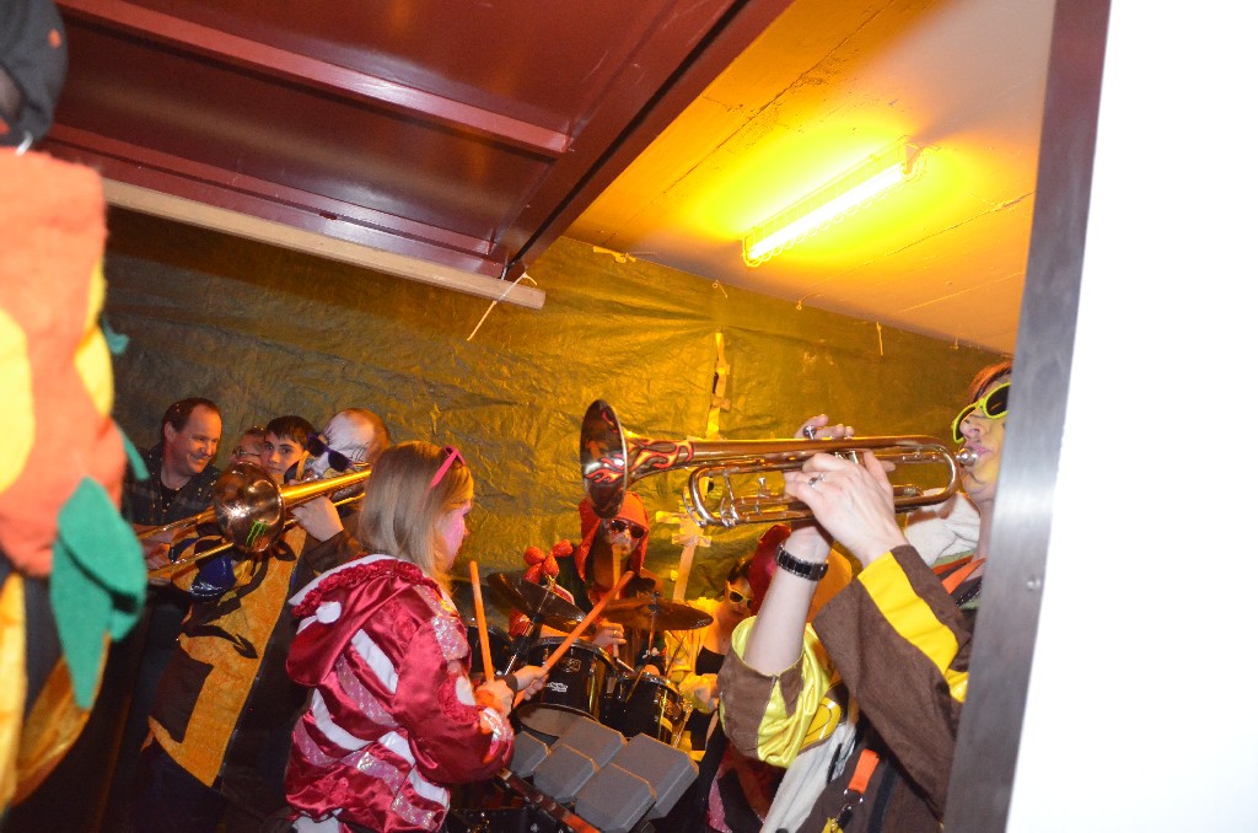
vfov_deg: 47.7
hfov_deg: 67.5
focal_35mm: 27
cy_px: 416
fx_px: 941
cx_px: 629
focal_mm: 18
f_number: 4
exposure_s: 1/60
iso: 3200
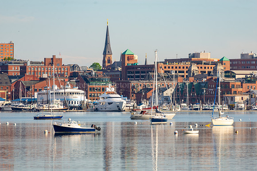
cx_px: 128
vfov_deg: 5.1
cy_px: 86
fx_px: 1940
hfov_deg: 7.6
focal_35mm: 272
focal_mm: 270
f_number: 6.3
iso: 100
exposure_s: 1/320
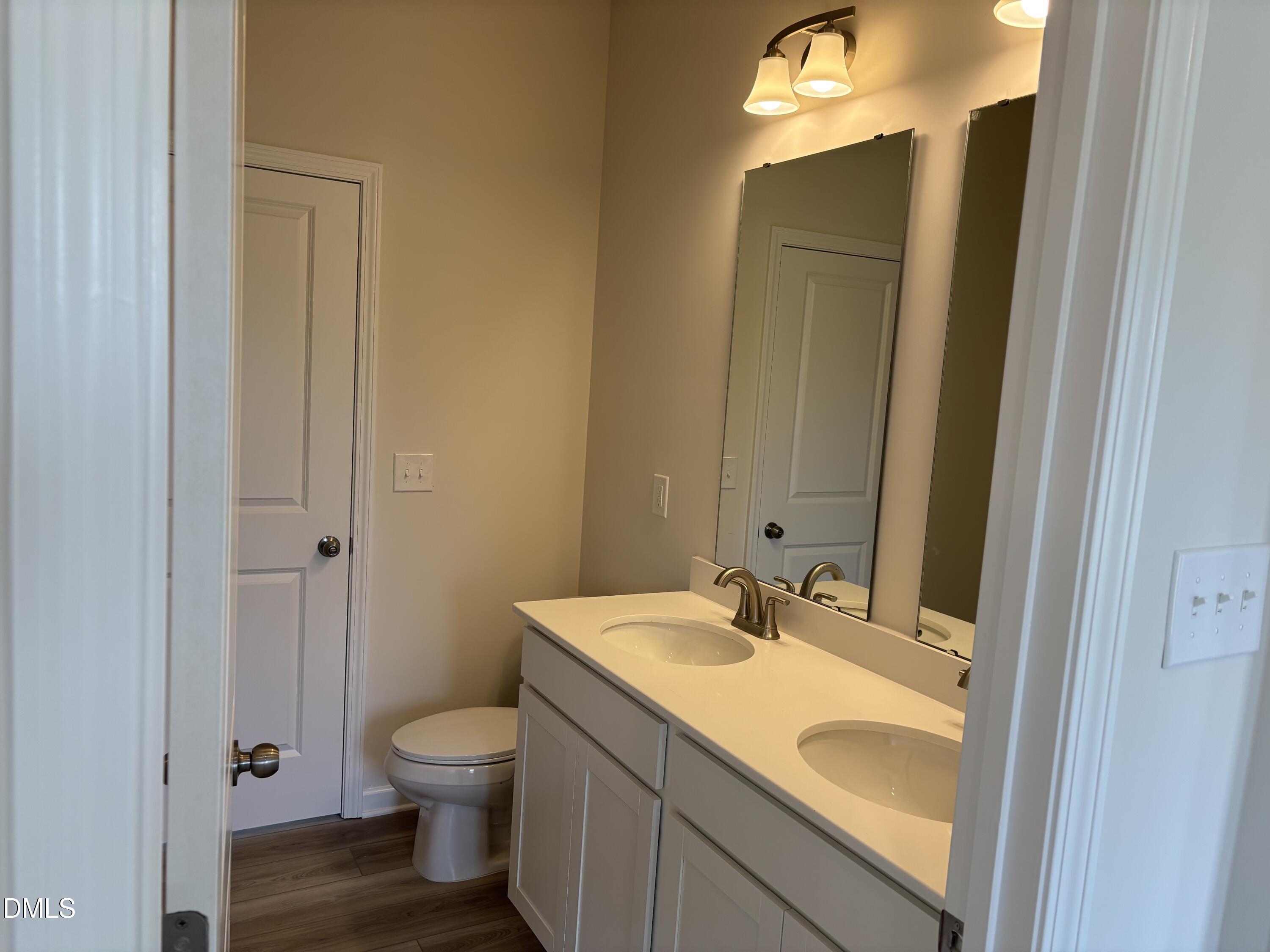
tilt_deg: -7.5
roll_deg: -4.1
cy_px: 476
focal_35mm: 26
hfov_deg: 67.3
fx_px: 954
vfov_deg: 53.1
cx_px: 635
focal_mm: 5.96
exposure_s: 1/161
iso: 64
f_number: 1.6
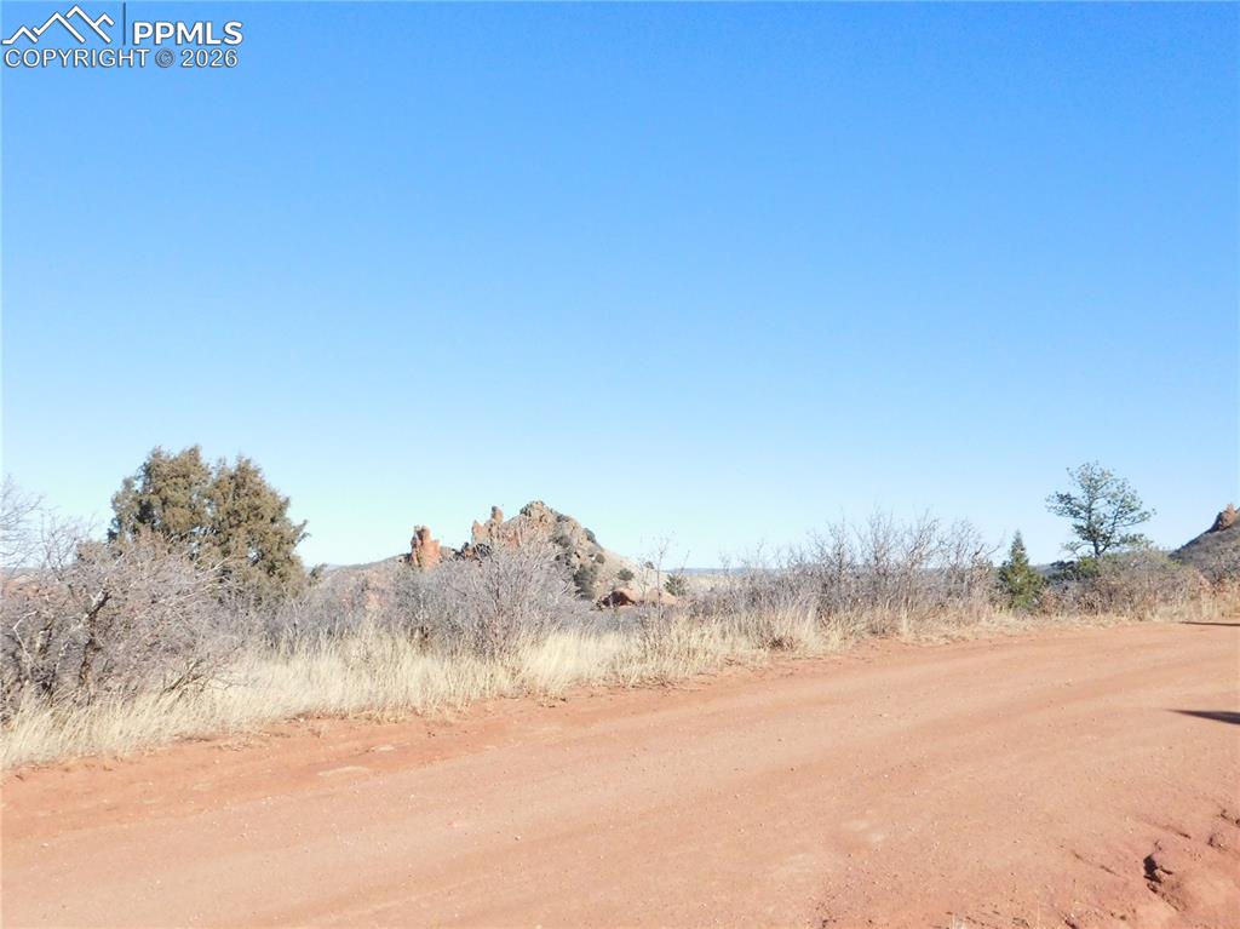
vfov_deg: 39.6
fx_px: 1289
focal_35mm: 36
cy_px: 464
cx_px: 620
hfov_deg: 51.4
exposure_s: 1/1500
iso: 800
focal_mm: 6.3
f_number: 7
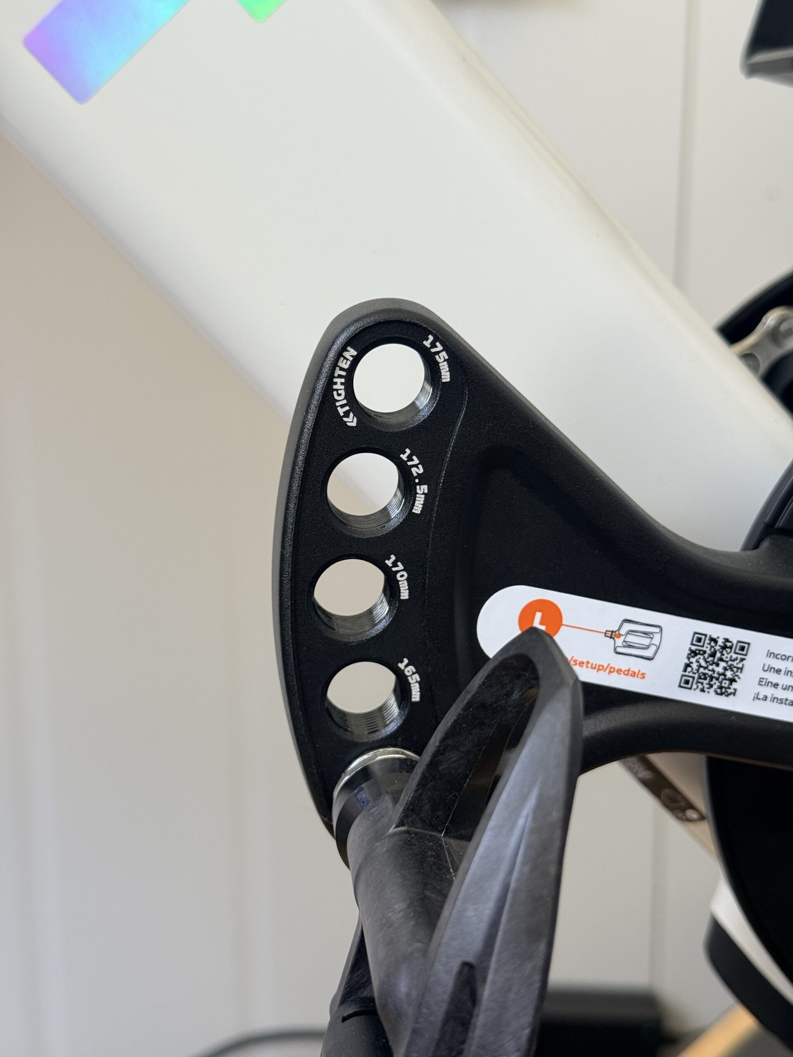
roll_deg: +0.1
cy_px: 528
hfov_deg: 30.3
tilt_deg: -12.6
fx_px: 1466
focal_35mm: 48
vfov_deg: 39.7
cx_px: 396
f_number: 1.78
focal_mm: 6.76
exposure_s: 1/107
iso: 100
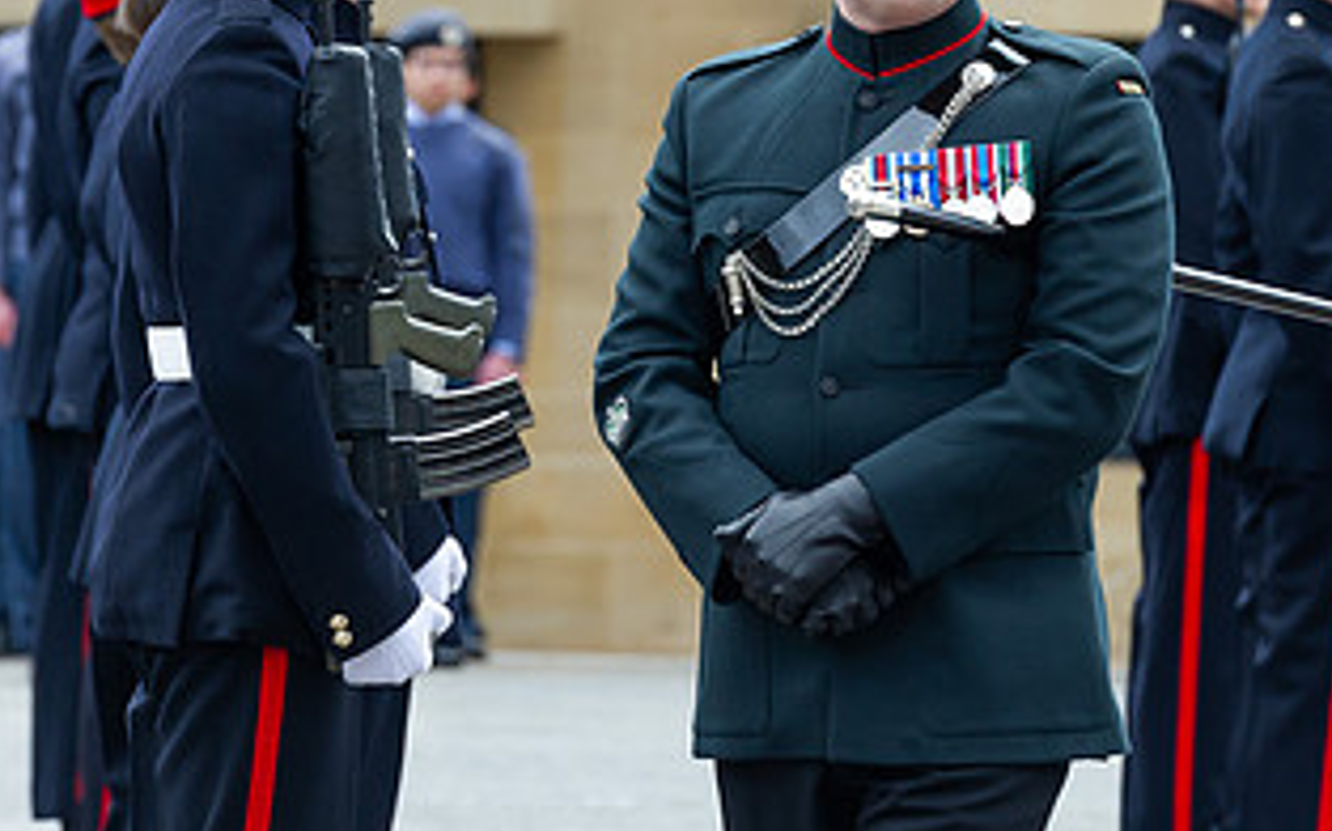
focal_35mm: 418
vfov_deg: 3.1
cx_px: 917
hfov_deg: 5.0
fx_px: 15169
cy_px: 252
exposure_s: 1/250
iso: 800
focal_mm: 200
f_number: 6.3
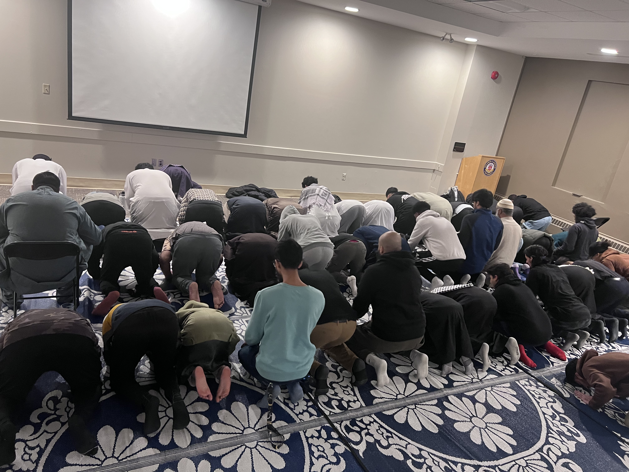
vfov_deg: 53.1
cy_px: 236
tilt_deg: -19.0
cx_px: 314
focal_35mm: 26
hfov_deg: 67.3
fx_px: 472
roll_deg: -10.6
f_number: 1.5
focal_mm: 5.7
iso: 250
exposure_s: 1/60
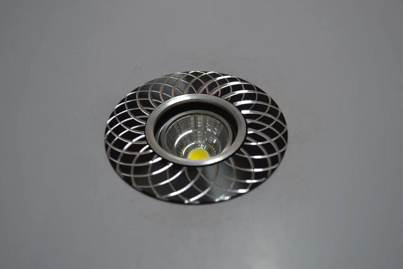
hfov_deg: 53.1
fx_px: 403
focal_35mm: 36
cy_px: 134
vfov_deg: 36.9
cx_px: 202
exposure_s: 1/60
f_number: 4
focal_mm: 24
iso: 400
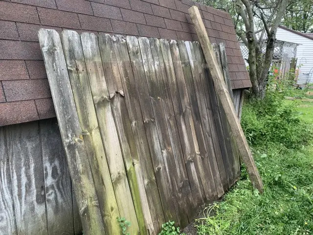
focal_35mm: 26
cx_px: 156
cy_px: 118
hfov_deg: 67.3
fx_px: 235
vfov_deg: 53.1
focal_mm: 4.25
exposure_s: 1/217
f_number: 1.8
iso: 25
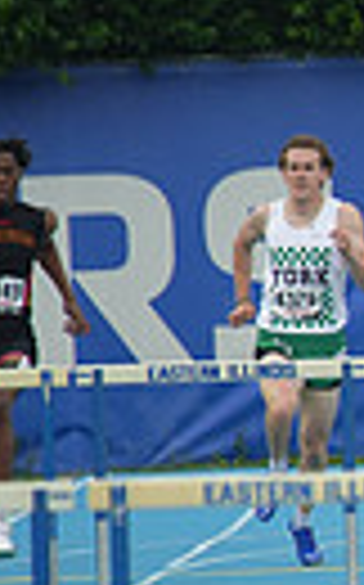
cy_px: 290
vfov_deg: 1.2
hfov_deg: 0.7
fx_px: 29015
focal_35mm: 1824
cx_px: 1083
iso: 400
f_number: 5.6
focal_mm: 400
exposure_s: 1/1000
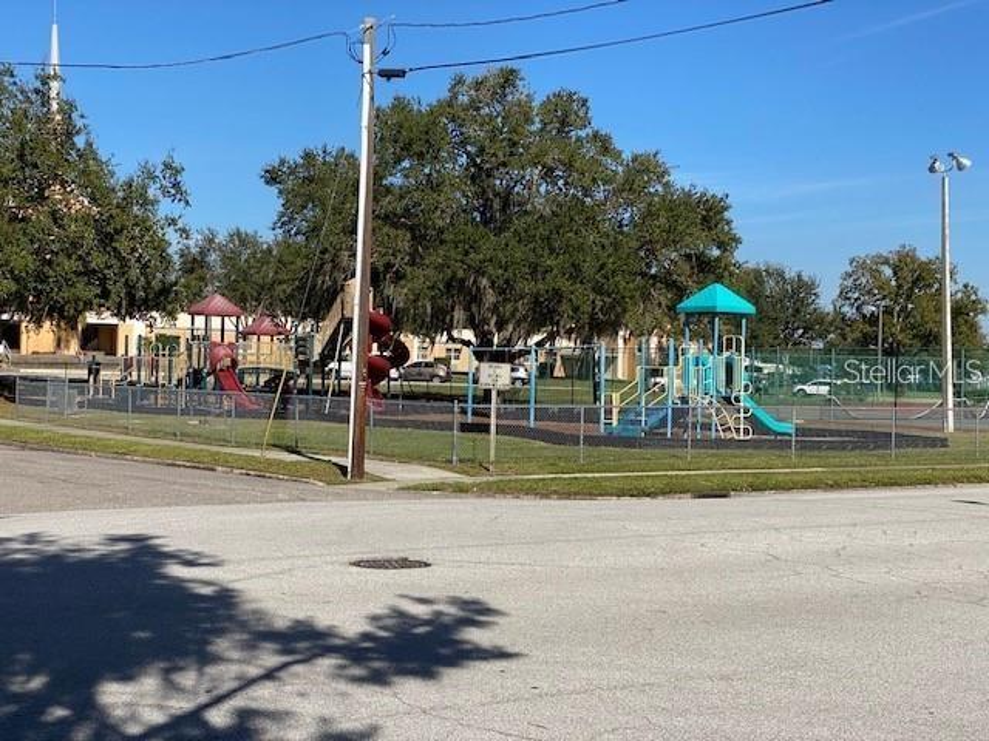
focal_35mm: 52
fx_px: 1486
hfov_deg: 36.8
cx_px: 494
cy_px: 370
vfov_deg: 28.0
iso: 20
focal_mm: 6
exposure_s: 1/1916
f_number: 2
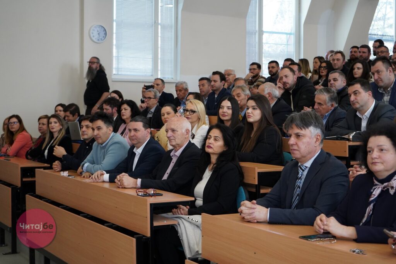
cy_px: 132
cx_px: 198
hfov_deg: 32.9
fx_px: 671
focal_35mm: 61
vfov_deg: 22.3
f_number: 5.6
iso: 3200
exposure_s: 1/400
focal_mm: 61
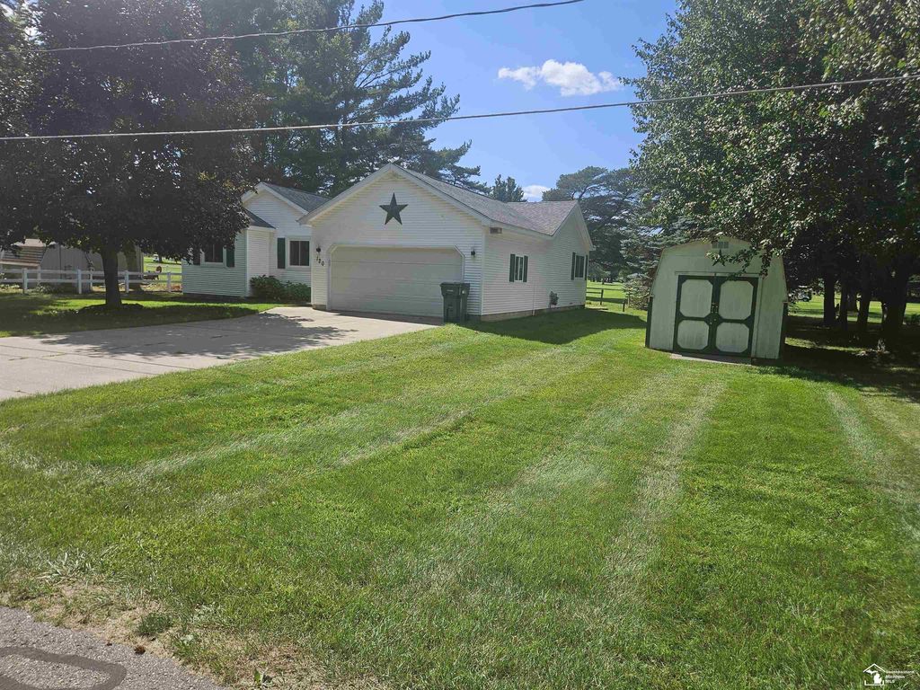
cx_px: 460
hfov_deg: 73.9
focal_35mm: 23
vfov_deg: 58.9
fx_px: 611
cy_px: 345
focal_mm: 5.4
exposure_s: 1/1957
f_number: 1.8
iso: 25
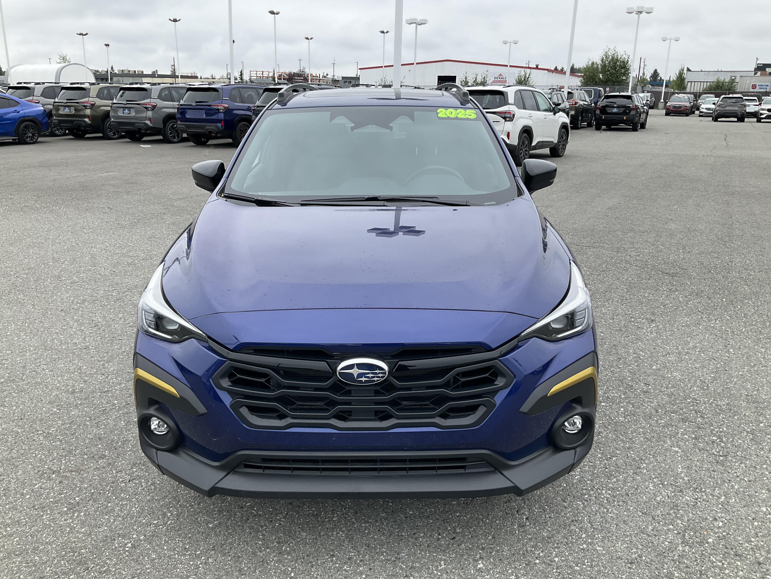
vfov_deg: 48.2
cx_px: 386
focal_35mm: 29
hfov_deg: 61.7
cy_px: 290
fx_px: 646
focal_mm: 3
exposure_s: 1/551
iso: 25
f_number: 1.8
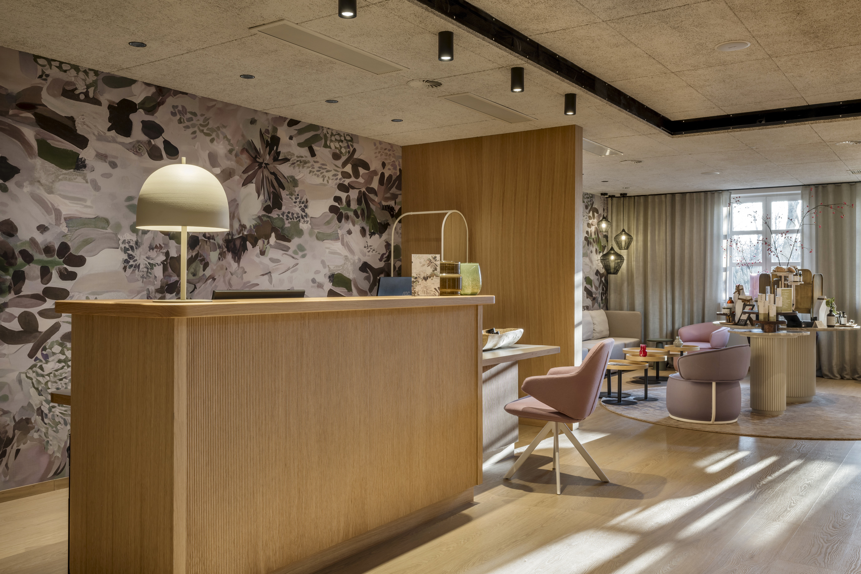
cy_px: 287
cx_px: 430
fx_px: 765
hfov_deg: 58.7
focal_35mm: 32
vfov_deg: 41.1
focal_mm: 32
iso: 80
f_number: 14
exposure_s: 1/1.25
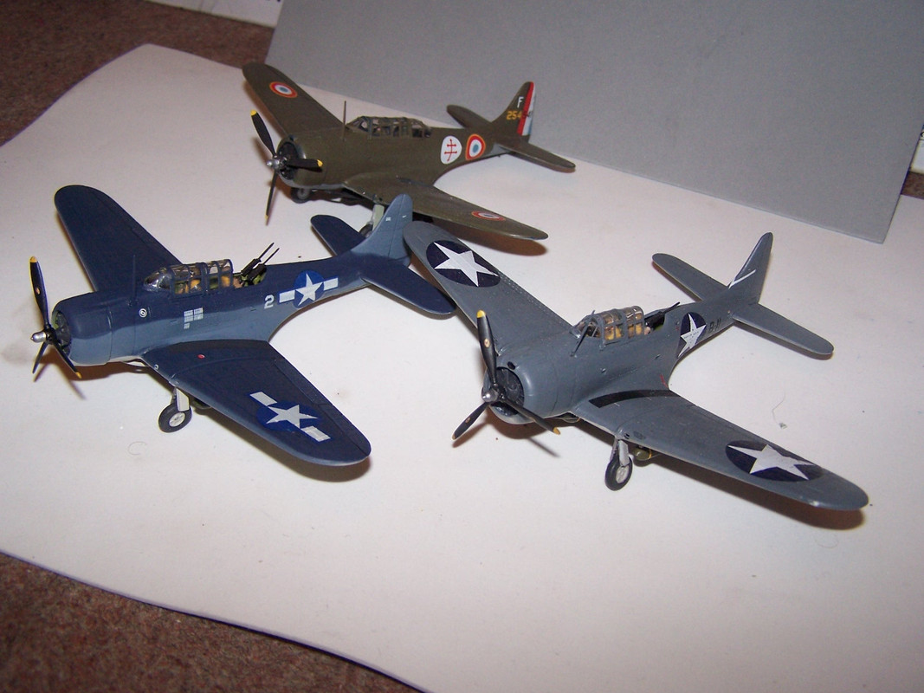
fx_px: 1014
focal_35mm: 38
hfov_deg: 49.0
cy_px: 346
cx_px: 462
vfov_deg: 37.7
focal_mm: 6.3
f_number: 2.8
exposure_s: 1/60
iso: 140
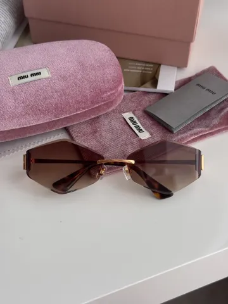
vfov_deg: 39.7
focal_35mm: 48
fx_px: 422
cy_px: 152
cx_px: 114
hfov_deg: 30.3
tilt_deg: -46.3
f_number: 1.78
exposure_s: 1/239
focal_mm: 6.76
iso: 64
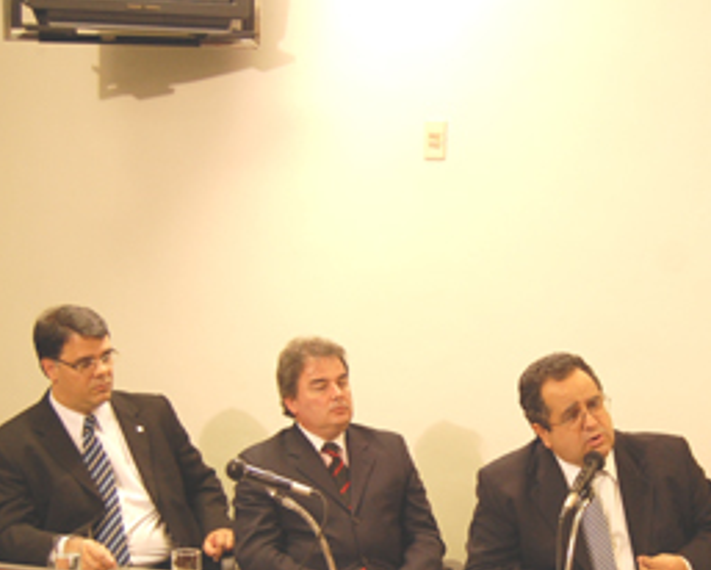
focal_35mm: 71
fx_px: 1495
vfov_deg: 21.4
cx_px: 517
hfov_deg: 26.5
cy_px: 429
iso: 720
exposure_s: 1/30
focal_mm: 26
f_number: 4.2
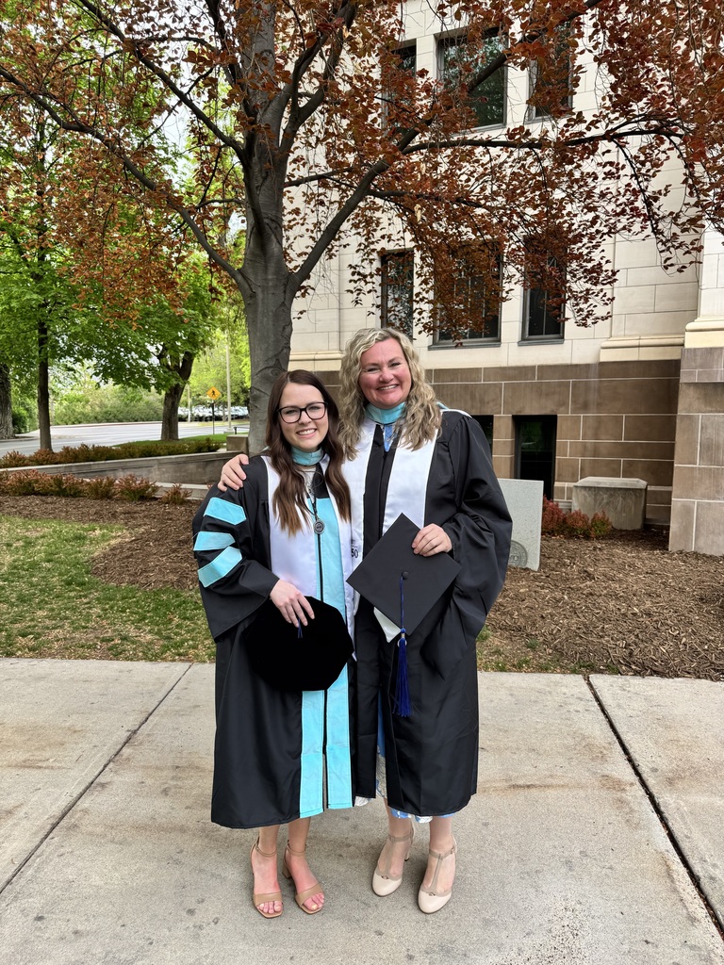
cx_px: 362
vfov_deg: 71.6
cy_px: 482
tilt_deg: -7.3
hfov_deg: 56.8
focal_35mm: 24
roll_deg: -0.3
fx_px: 669
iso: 64
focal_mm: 6.76
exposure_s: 1/264
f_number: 1.78
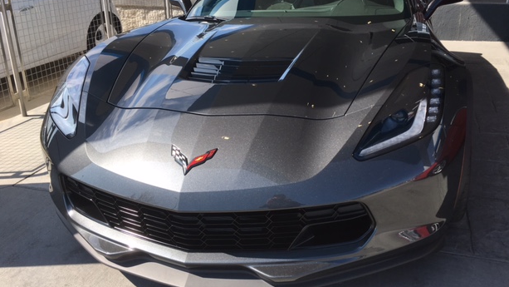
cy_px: 122
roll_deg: +0.0
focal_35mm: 33
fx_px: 445
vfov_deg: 35.6
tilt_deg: -22.0
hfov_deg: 59.5
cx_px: 264
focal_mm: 4.15
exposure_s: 1/769
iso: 25
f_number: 2.2
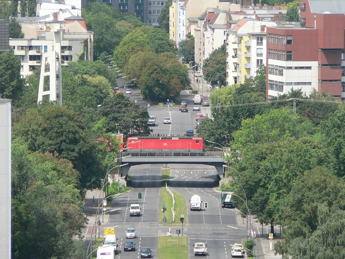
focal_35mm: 380
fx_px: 3787
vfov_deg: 3.9
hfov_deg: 5.2
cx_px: 172
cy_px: 130
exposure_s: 1/400
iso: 80
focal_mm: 63.3
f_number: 5
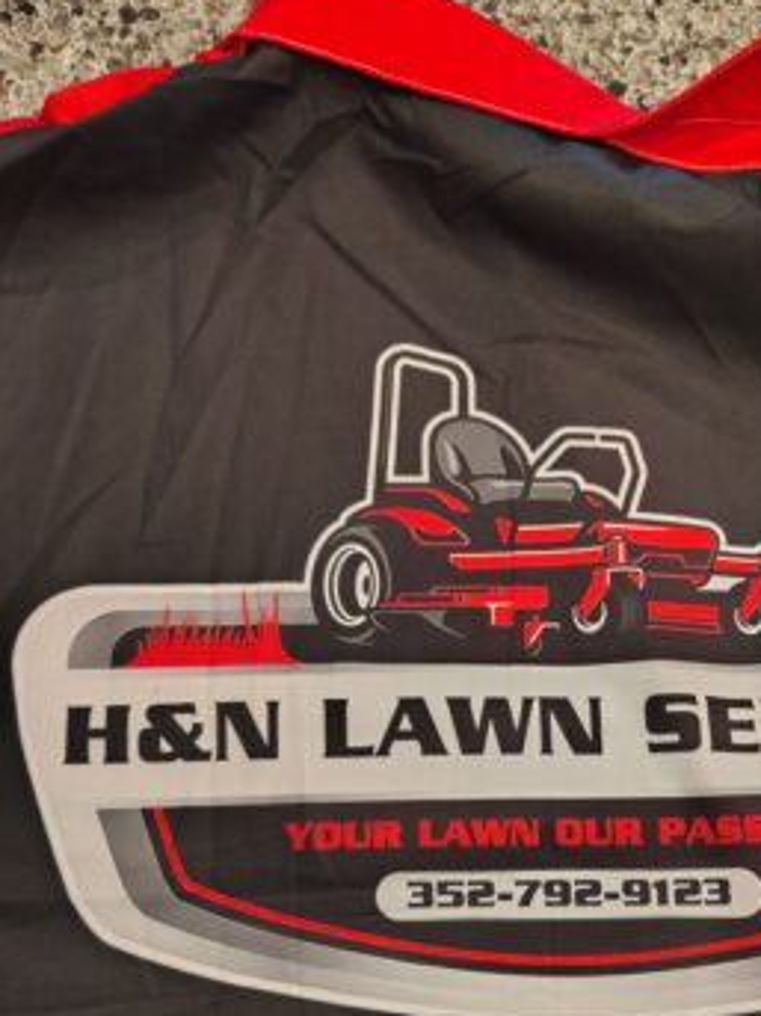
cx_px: 552
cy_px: 702
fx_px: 1027
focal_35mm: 35
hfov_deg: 39.8
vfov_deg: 51.4
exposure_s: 1/60
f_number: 1.8
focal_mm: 5.56
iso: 1405
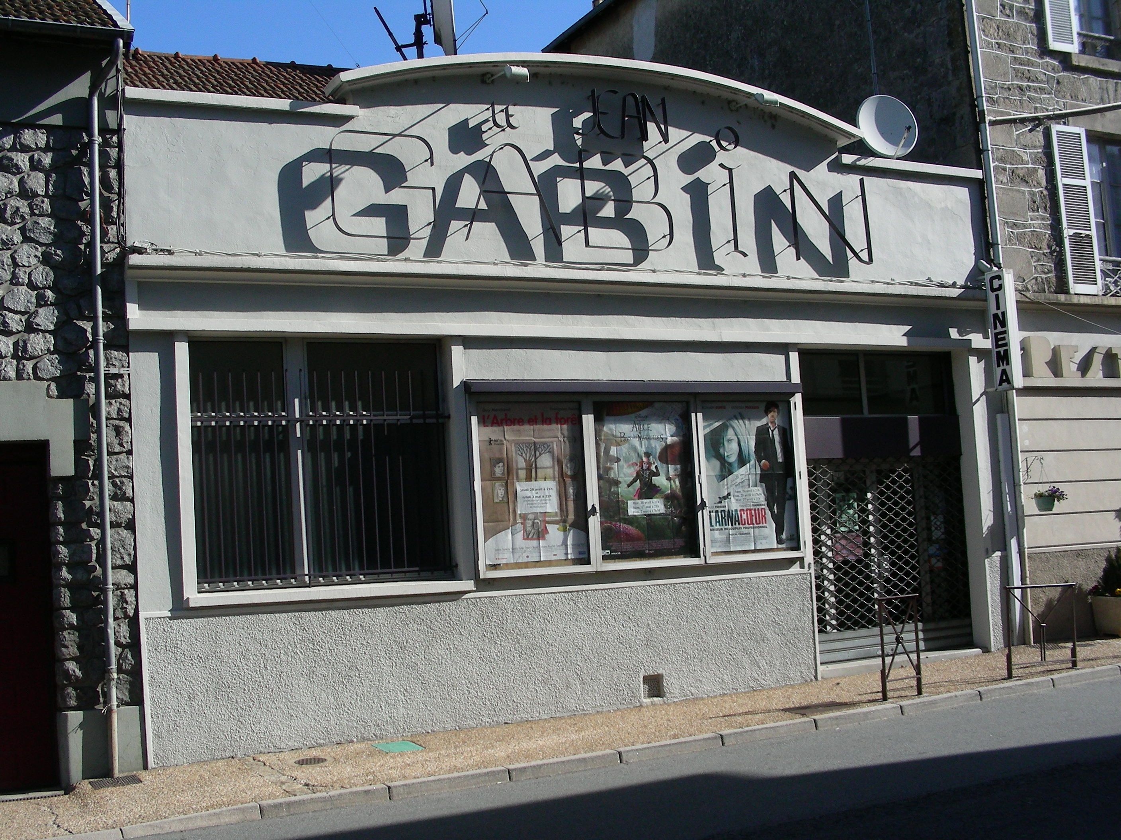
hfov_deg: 45.8
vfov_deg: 35.1
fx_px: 1328
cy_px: 420
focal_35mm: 41
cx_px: 560
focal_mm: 6.8
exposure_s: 1/657
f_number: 4
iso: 50
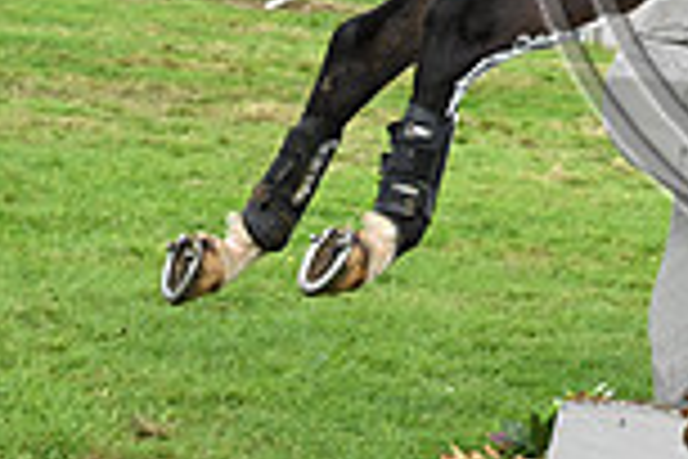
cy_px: -209
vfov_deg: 7.0
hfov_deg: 10.4
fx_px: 3688
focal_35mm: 193
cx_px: 931
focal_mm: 51
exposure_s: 1/1250
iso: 900
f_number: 5.6
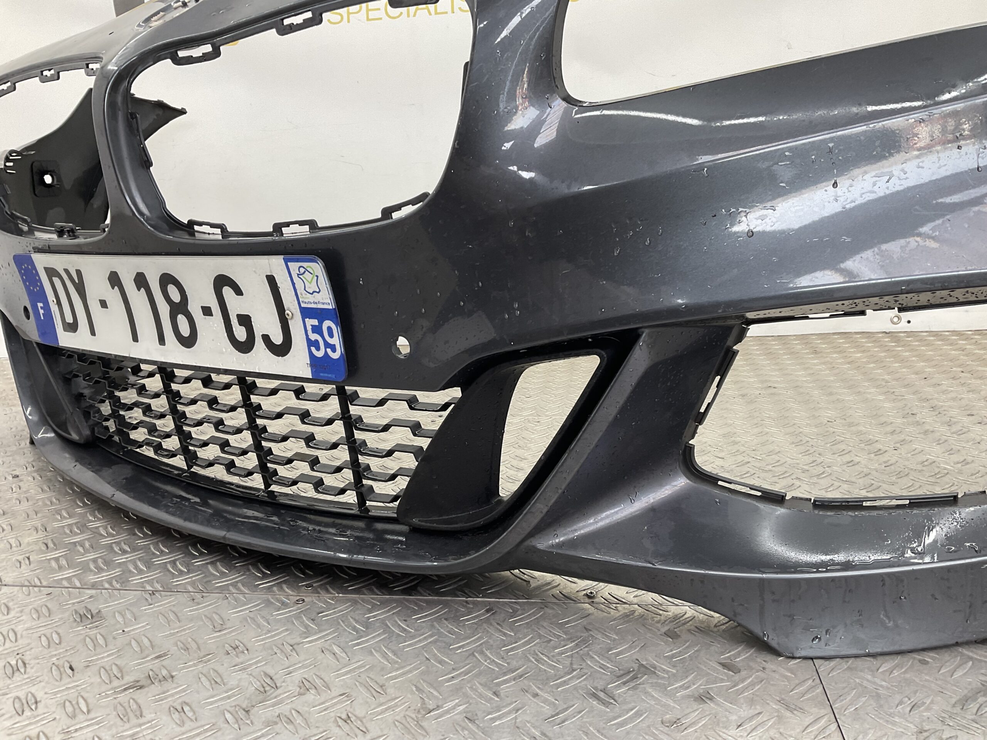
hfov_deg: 61.7
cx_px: 494
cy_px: 370
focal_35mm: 29
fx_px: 827
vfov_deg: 48.2
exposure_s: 1/120
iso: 40
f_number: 1.8
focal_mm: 3
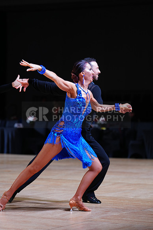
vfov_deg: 15.5
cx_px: 76
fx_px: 841
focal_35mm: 132
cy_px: 115
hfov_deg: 10.4
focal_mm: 132
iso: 640
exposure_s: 1/400
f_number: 2.8
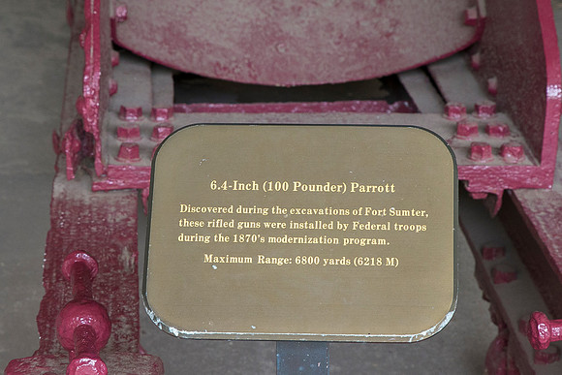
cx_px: 257
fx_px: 2040
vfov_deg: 10.5
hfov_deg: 15.7
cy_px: 176
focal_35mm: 131
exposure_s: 1/50
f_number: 10
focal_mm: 70
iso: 800
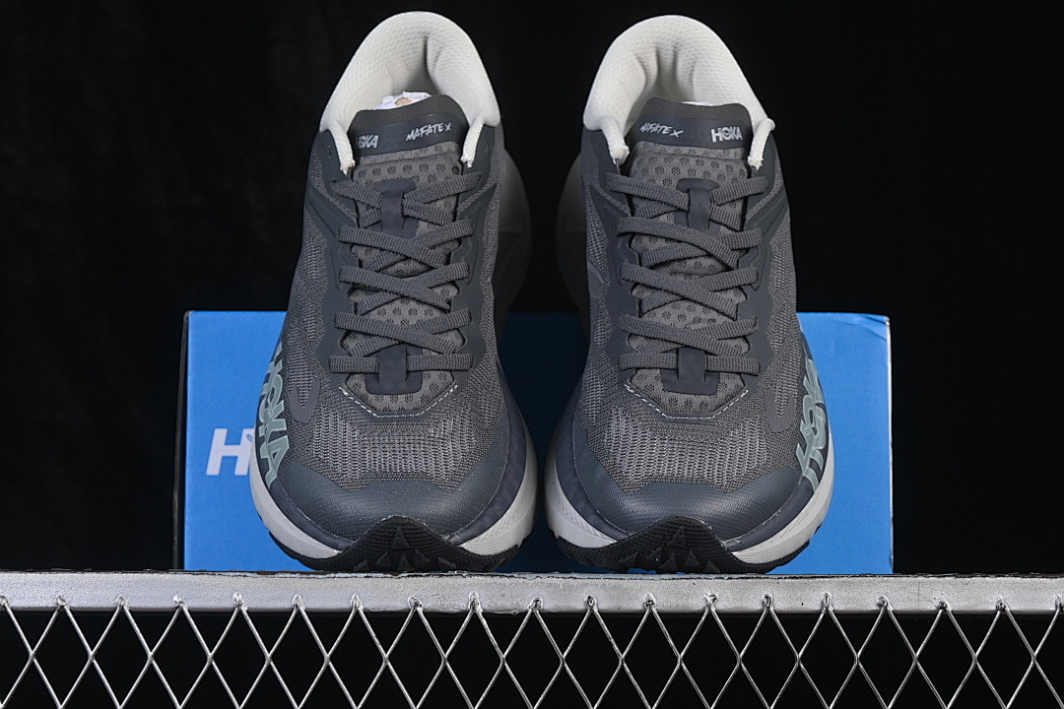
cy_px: 354
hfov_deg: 27.0
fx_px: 2216
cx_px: 532
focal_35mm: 75
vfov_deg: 18.2
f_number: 7.1
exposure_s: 1/80
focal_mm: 50
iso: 160
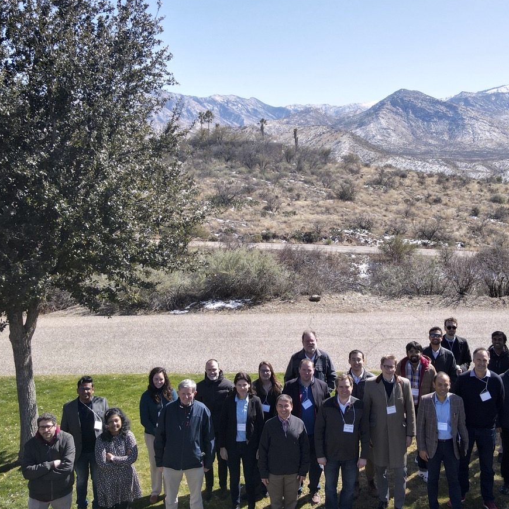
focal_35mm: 39
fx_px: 649
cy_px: 249
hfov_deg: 42.6
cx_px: 307
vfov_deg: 42.8
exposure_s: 1/500
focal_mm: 4.5
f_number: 2.8
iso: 100
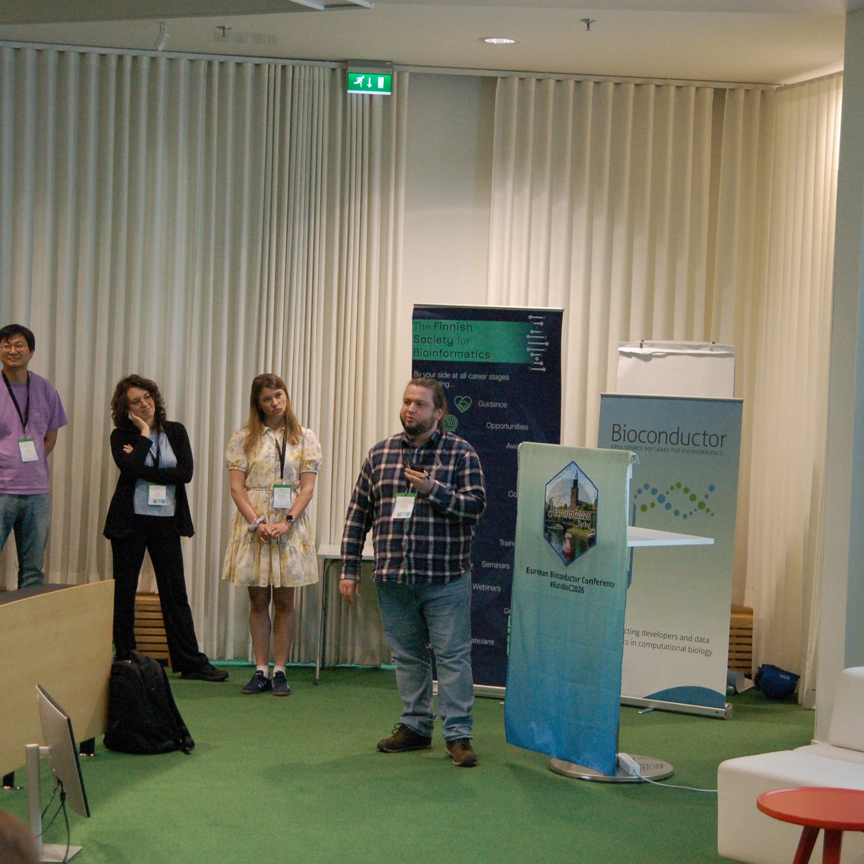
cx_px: 513
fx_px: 2061
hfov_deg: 23.6
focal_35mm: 73
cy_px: 432
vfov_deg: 23.7
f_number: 3.5
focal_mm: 38
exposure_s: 1/125
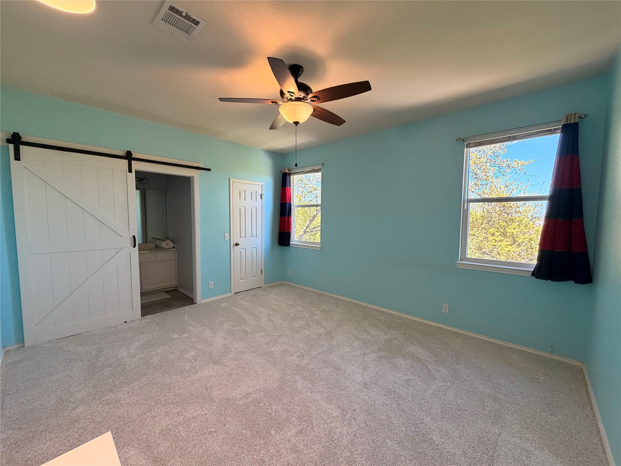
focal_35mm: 14
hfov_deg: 102.1
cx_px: 310
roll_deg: +0.1
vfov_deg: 85.7
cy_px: 233
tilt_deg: -3.3
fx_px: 251
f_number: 2.2
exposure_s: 1/120
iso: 200
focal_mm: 2.22
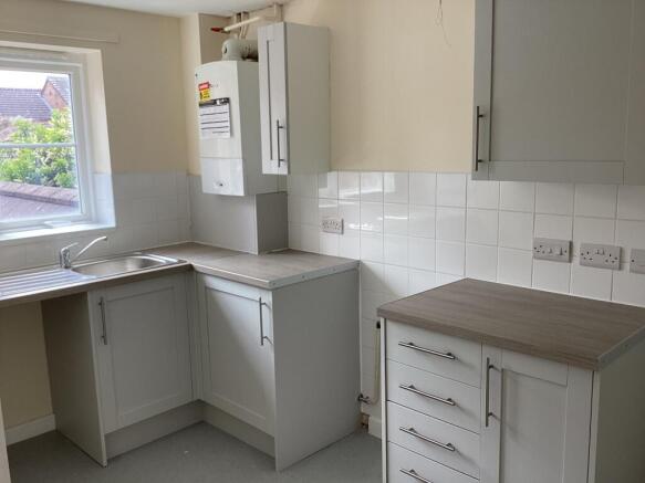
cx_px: 322
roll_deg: +0.7
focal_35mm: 31
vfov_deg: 45.4
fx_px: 578
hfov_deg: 58.4
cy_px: 242
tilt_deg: -9.5
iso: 50
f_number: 2.4
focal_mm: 3.3
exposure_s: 1/100
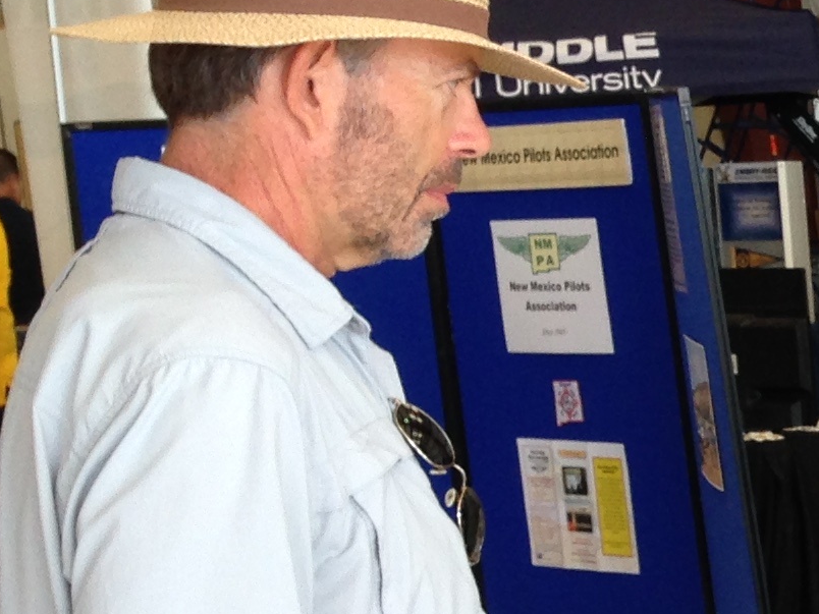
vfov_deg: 10.9
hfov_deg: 13.1
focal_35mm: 134
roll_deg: +2.5
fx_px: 3170
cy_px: 693
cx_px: 1555
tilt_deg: -10.8
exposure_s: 1/40
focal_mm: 4.12
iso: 50
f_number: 2.4
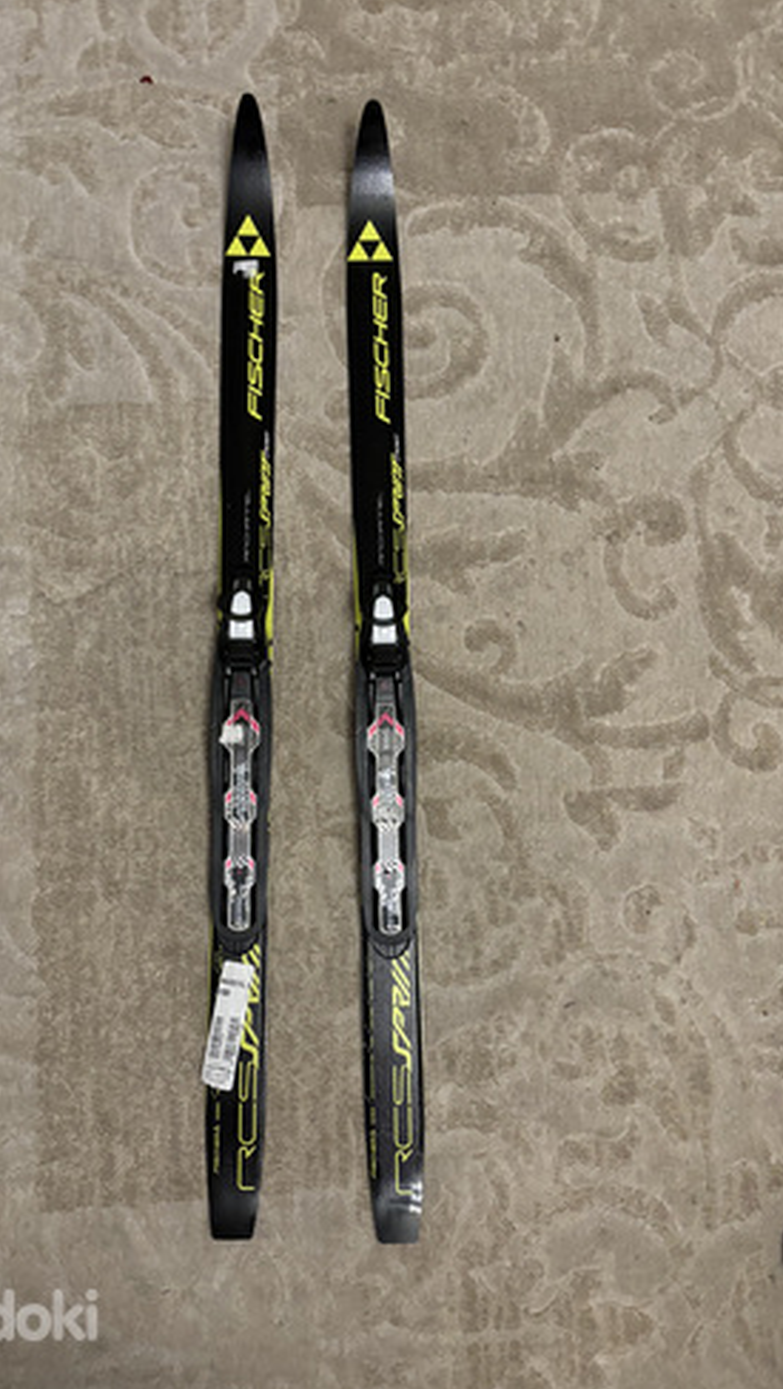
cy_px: 703
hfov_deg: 40.2
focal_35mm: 29
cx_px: 349
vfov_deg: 66.0
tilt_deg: -81.7
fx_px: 1069
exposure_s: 1/33
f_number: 1.6
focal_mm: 5.96
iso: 640
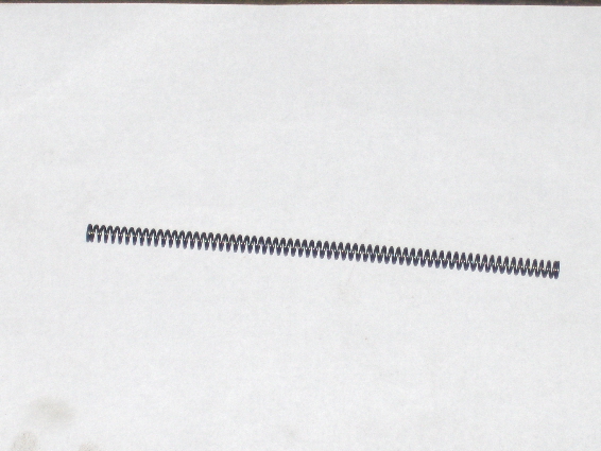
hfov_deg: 18.7
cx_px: 300
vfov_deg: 14.1
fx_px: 1824
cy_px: 226
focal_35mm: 105
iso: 100
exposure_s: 1/125
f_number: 5
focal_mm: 22.5
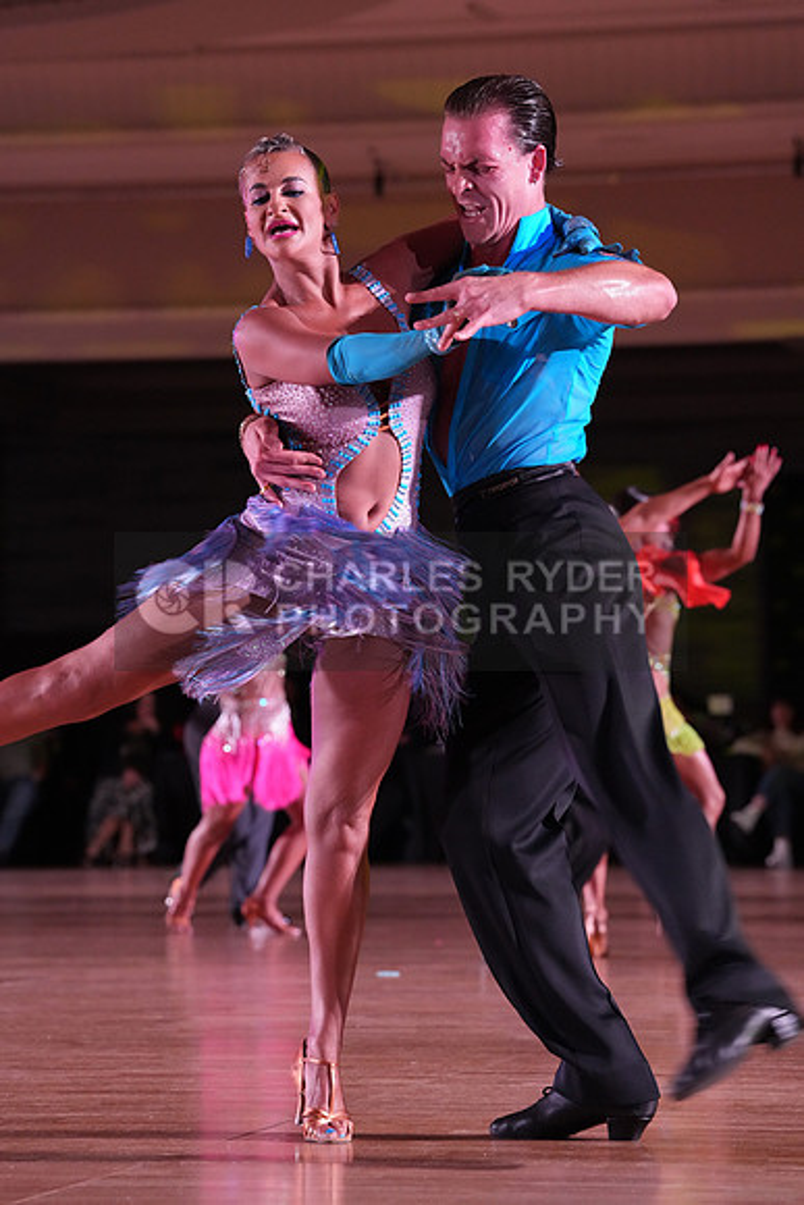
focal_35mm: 145
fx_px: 4854
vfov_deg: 14.2
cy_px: 602
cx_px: 402
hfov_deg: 9.5
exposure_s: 1/250
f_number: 5.6
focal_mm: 145
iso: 5000
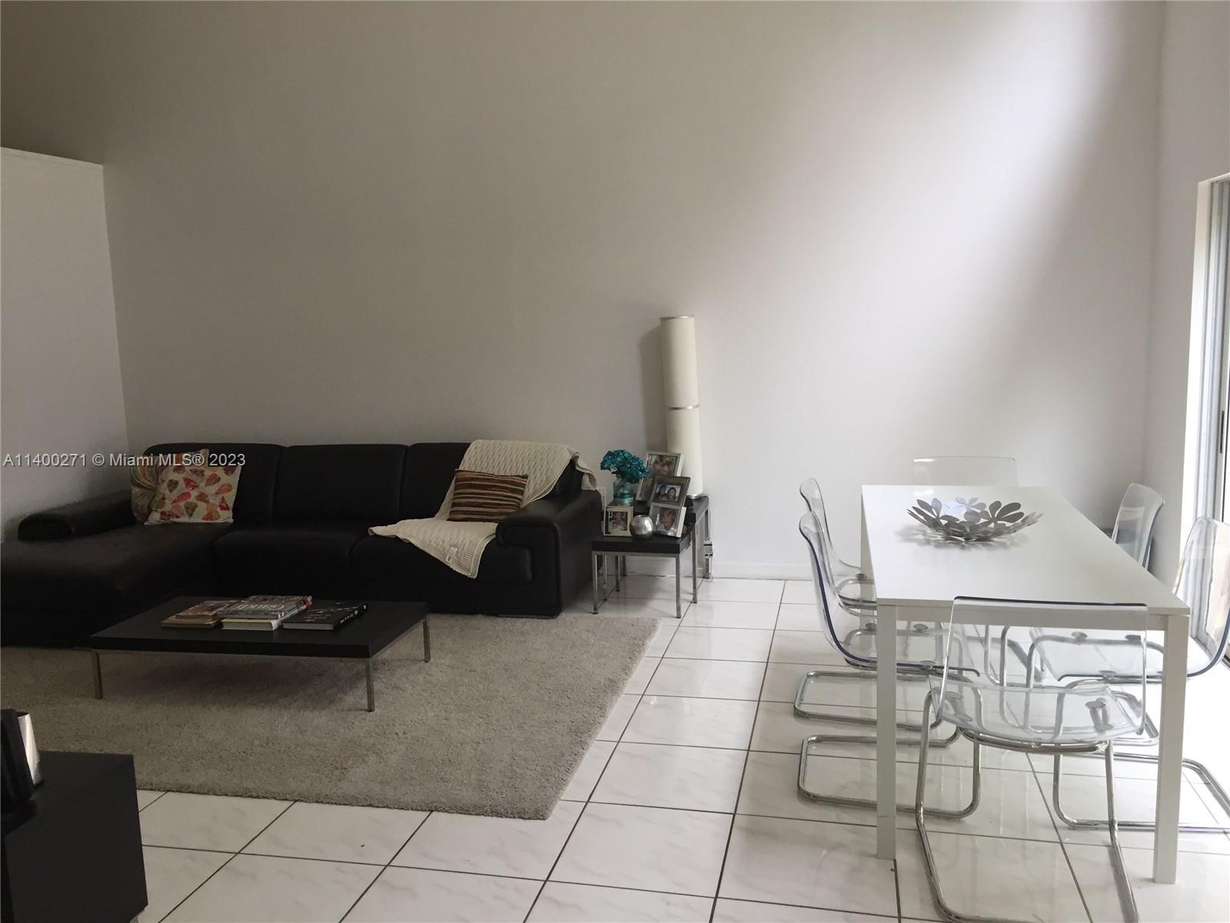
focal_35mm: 29
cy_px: 462
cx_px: 615
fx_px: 1030
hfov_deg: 61.7
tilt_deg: -8.3
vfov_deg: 48.2
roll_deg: +1.9
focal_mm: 4.15
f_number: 2.2
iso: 32
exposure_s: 1/30
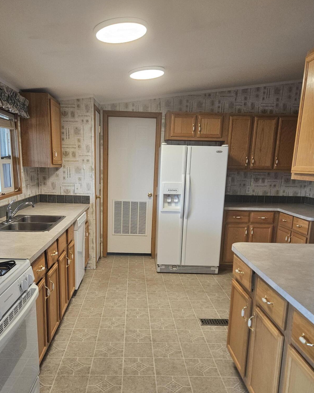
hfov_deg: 48.4
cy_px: 251
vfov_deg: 57.9
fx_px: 349
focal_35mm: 30
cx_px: 140
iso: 250
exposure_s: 1/170
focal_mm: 5.4
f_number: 1.8
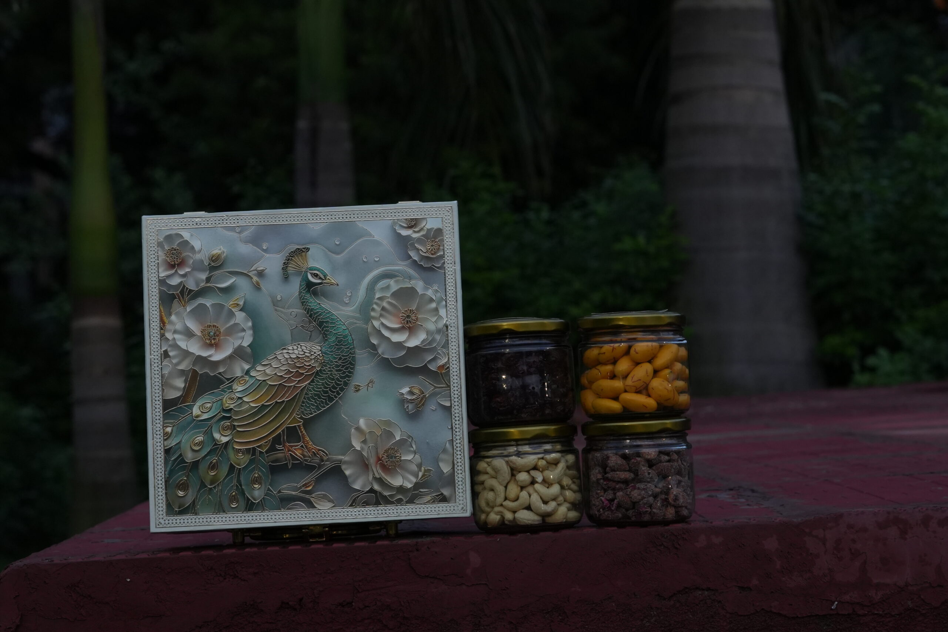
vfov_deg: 18.2
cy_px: 316
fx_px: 1975
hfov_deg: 27.0
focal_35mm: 75
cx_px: 474
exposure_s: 1/40
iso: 1250
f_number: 5.6
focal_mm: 50
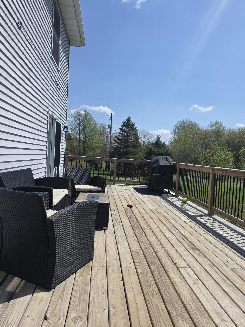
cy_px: 164
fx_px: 217
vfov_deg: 73.9
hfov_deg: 58.9
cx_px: 122
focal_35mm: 23
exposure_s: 1/7944
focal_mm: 6.3
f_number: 1.7
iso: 80
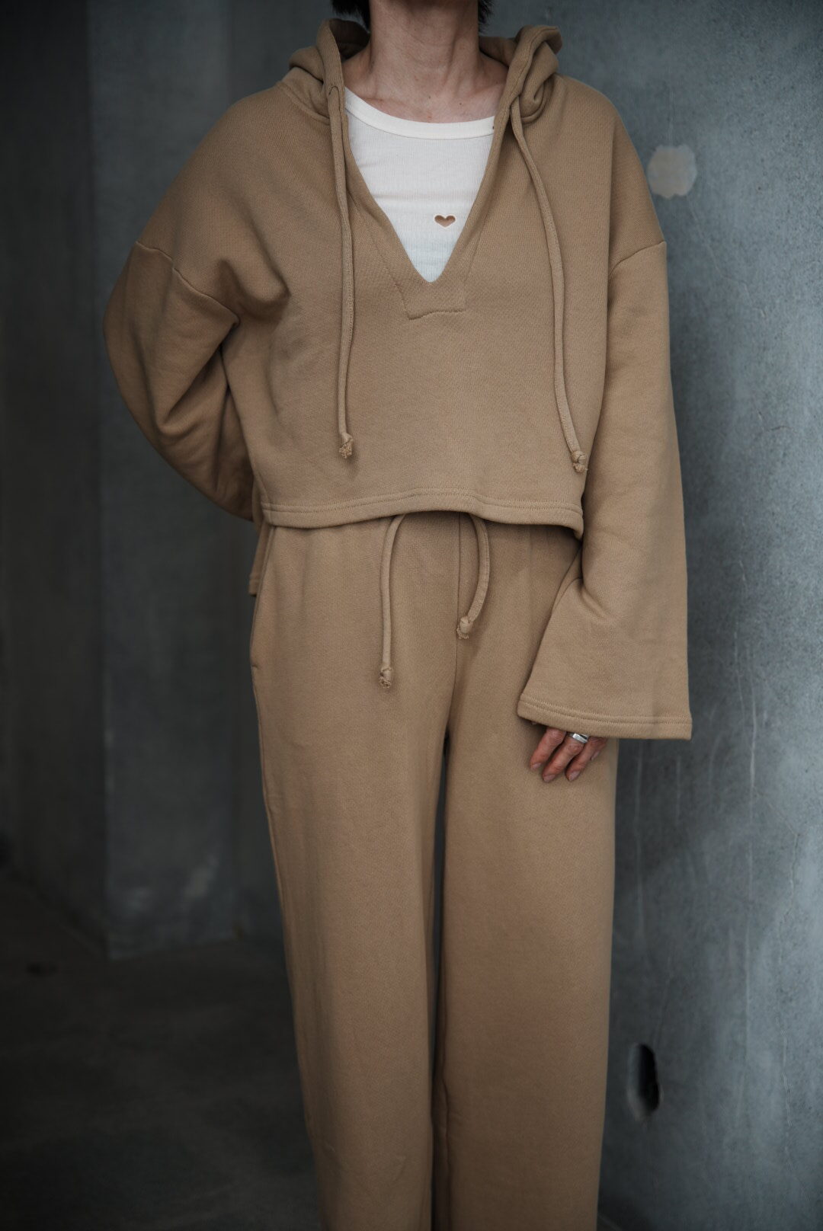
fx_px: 2054
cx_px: 412
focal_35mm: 60
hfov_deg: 22.7
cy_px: 616
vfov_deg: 33.4
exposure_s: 1/60
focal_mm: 60
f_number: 2.8
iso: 125
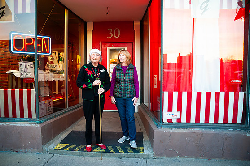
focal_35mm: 25
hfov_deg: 71.5
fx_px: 174
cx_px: 122
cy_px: 83
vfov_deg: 51.3
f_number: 2.8
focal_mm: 24
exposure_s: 1/125
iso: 640
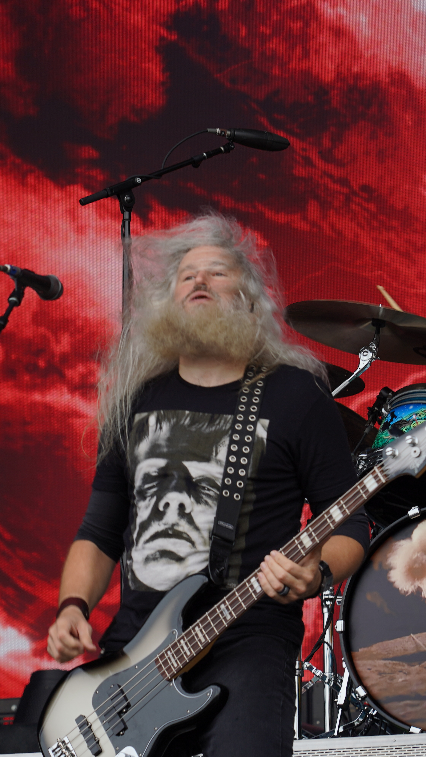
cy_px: 378
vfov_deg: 13.0
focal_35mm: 166
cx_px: 80
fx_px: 3333
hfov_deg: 7.3
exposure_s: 1/160
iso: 100
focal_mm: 105
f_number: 6.3
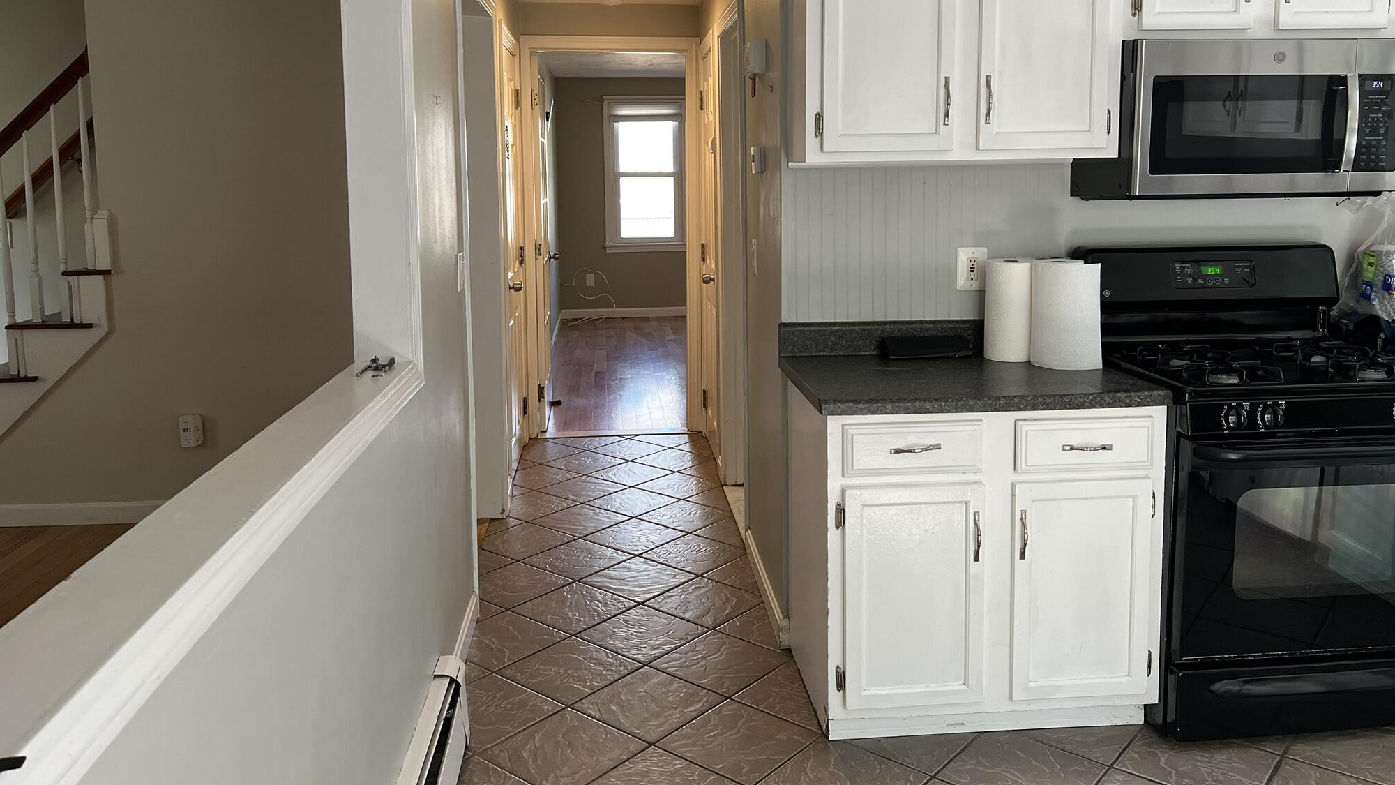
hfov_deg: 66.1
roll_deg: +1.2
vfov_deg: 39.8
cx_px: 702
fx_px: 1073
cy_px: 273
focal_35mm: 29
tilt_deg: -5.7
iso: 125
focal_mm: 5.7
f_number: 1.5
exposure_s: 1/121
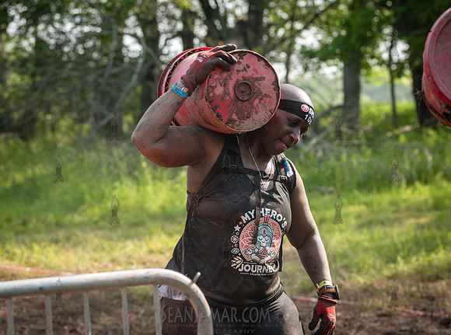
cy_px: 154
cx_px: 271
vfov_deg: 12.7
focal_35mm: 116
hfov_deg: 17.0
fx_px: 1510
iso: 250
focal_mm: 100
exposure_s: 1/400
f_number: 4.5
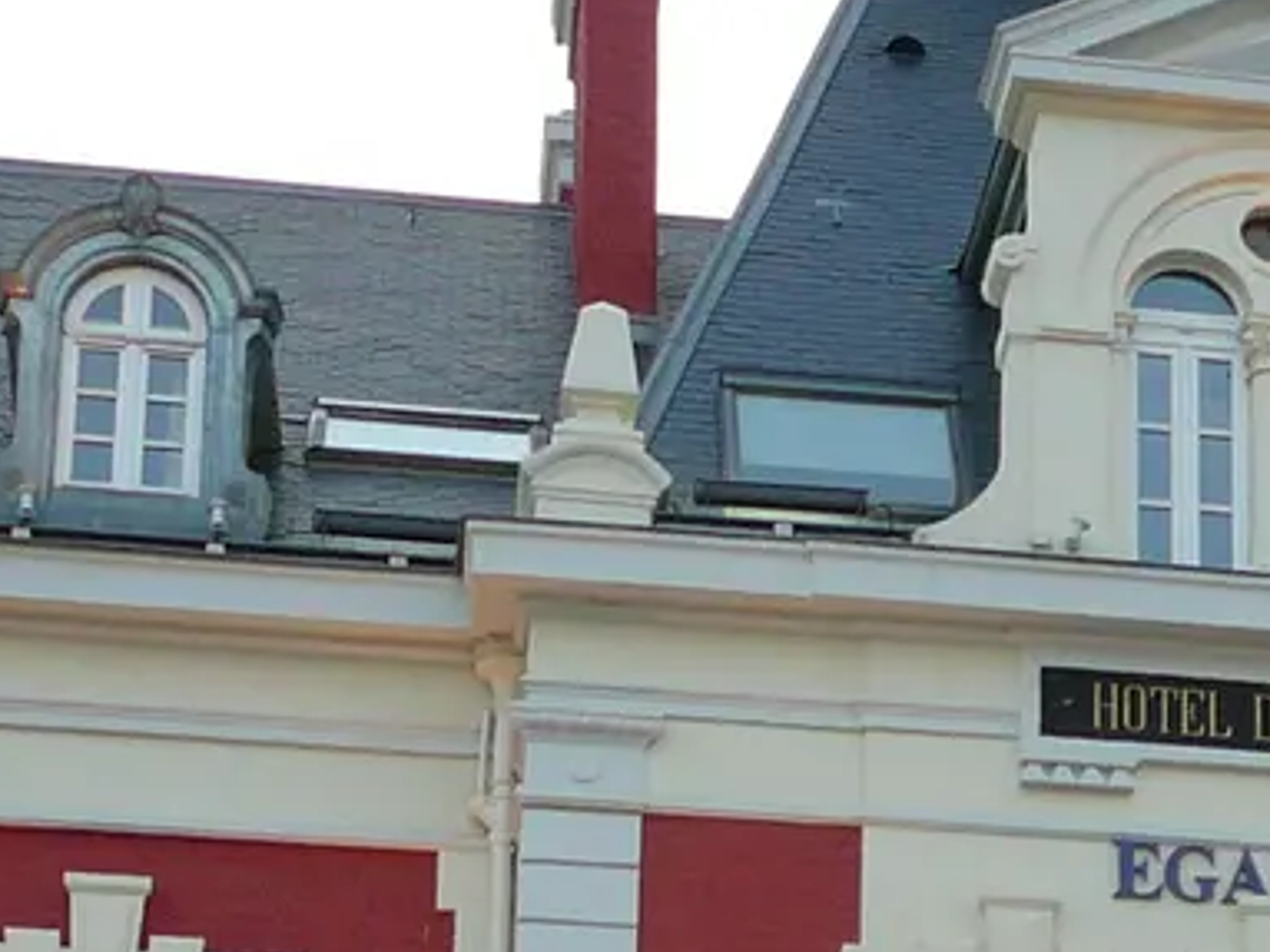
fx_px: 4291
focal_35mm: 117
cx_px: 1227
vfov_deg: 11.9
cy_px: 1572
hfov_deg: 16.5
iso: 100
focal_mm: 5.2
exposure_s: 1/50
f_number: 2.8
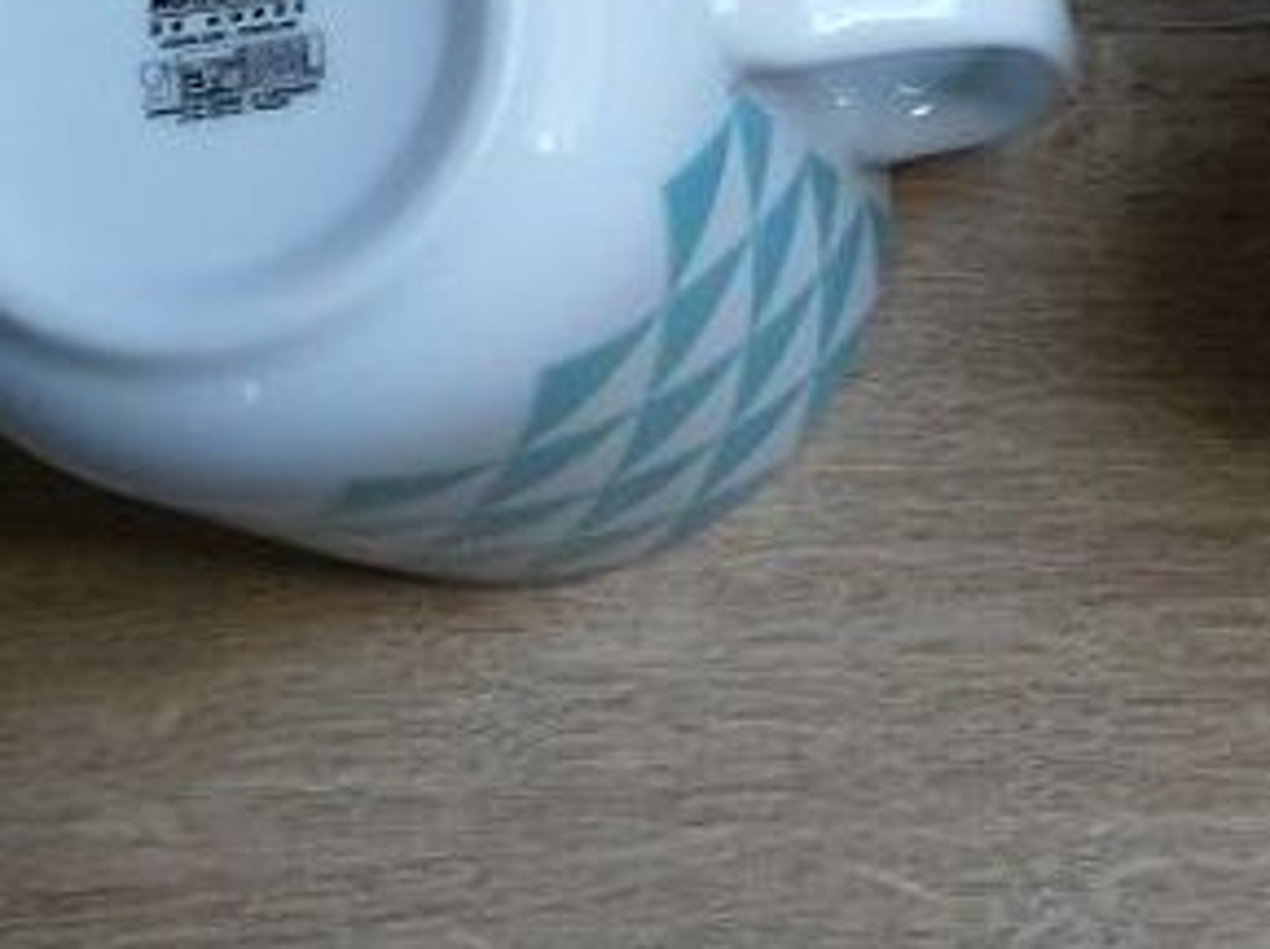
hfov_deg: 18.1
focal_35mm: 97
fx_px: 3554
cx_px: 1881
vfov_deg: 15.1
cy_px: 180
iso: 100
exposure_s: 1/50
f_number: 3.3
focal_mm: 4.7
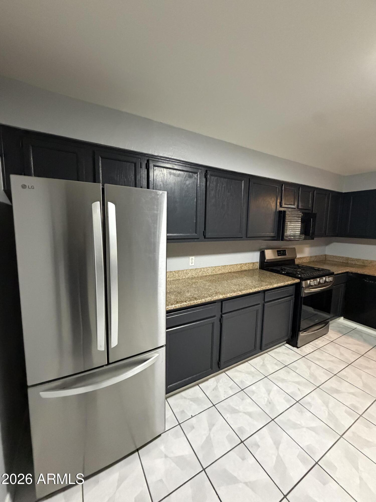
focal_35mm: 14
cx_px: 188
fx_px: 203
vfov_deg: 102.1
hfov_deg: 85.7
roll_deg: -0.9
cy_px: 251
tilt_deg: -7.3
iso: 800
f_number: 2.2
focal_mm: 2.22
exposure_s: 1/60
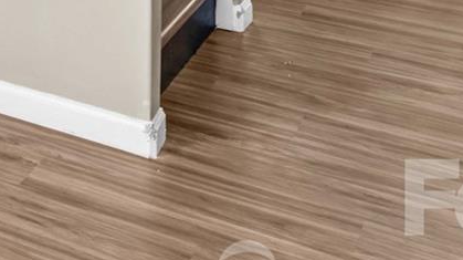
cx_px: -375
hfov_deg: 19.4
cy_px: -379
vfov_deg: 11.8
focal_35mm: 82
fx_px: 1006
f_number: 8
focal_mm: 16
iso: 100
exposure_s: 1/1.25
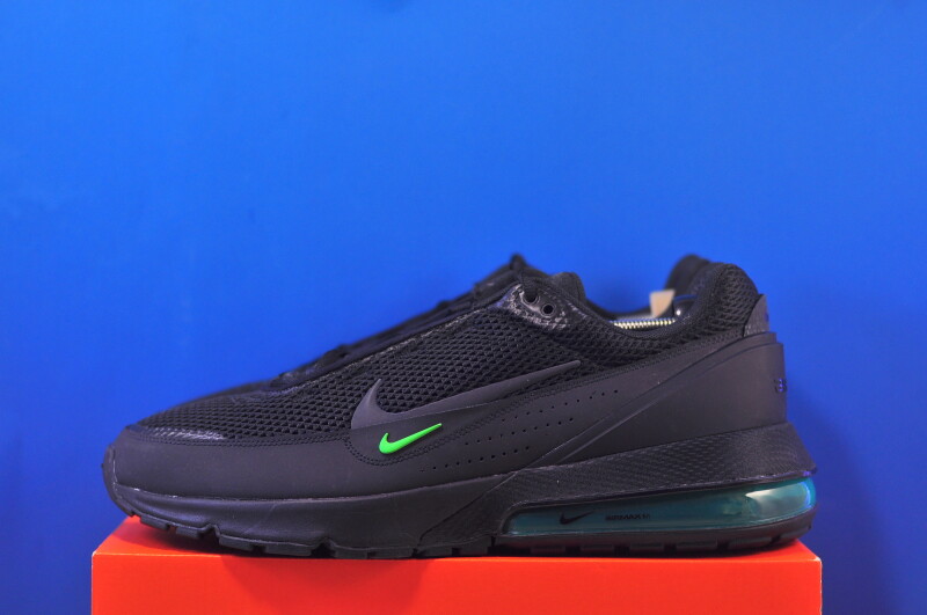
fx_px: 1929
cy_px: 308
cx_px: 464
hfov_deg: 27.0
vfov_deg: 18.1
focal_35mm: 75
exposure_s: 1/320
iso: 250
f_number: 2.5
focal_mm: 50
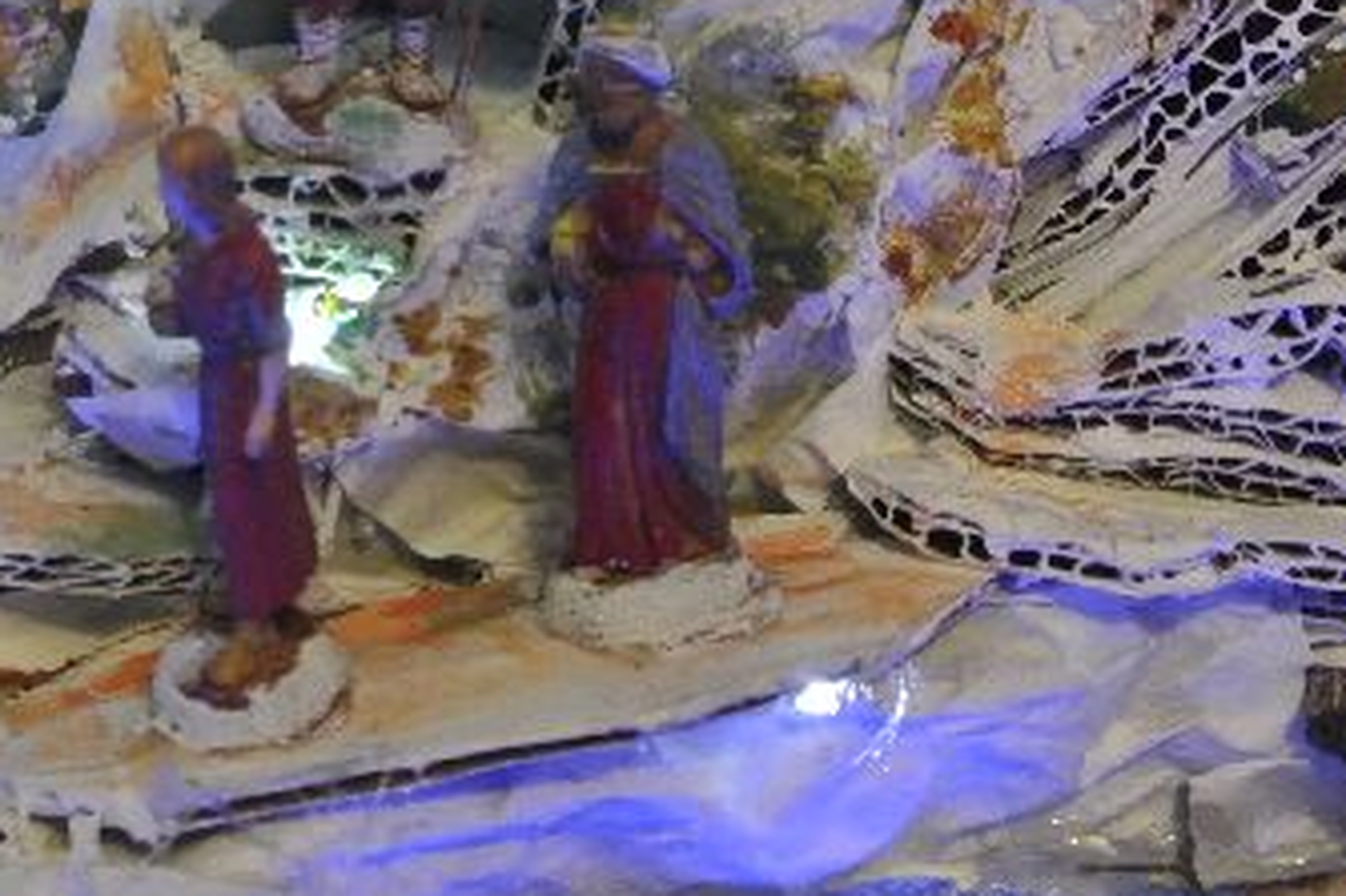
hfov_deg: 29.5
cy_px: 119
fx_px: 2504
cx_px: 313
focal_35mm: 67
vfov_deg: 20.0
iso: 1250
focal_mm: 10.7
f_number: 3.5
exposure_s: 1/80
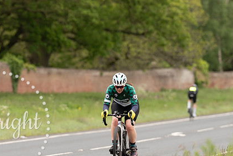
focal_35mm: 406
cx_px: 118
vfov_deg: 3.4
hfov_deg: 5.1
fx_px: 2630
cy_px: 94
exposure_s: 1/1000
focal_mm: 200
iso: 320
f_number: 3.5
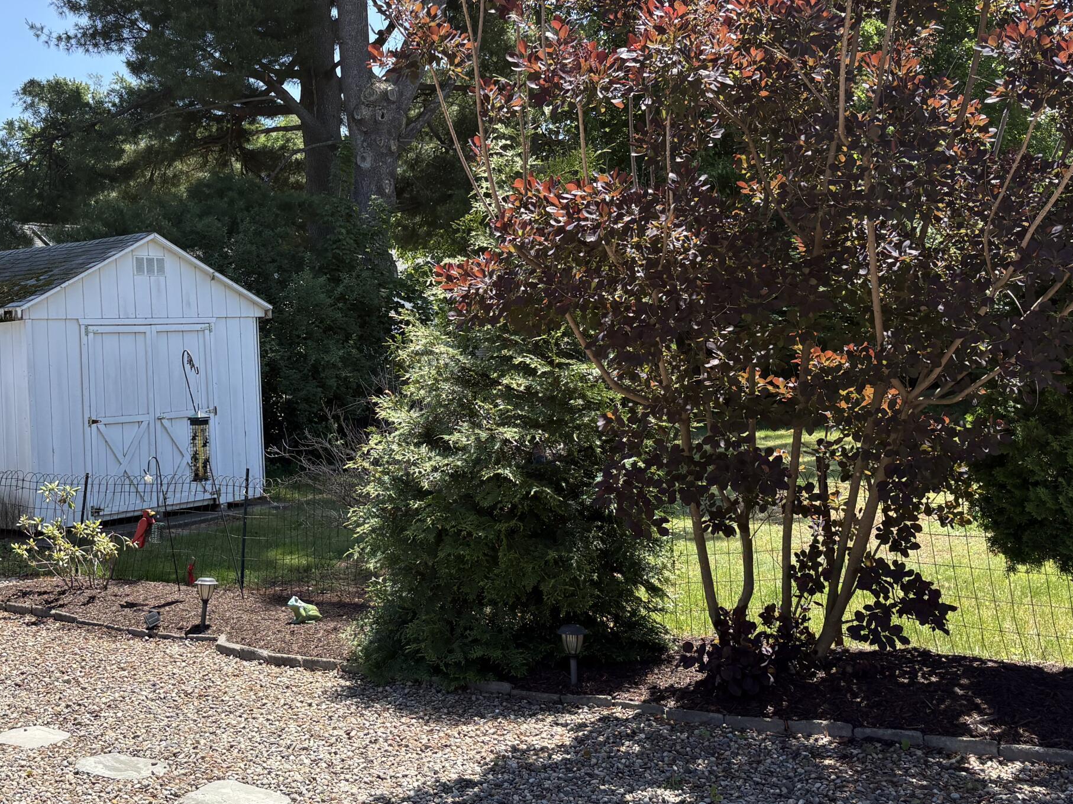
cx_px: 376
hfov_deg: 43.4
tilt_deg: +0.7
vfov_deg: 33.5
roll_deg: +2.4
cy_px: 352
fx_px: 1333
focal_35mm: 43
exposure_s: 1/1364
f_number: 1.6
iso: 50
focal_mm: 5.96
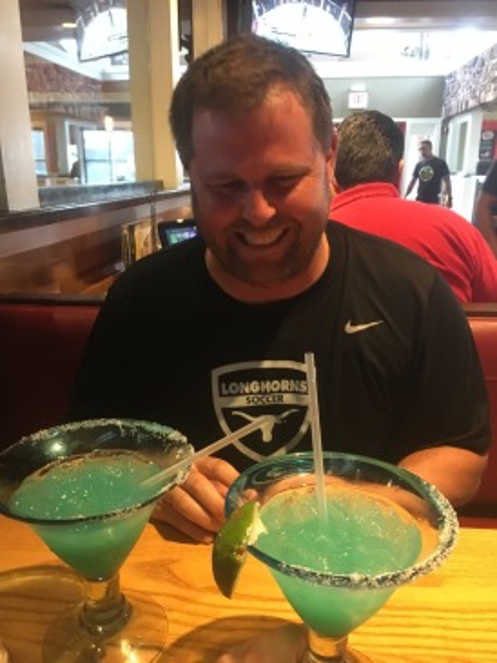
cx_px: 248
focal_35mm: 29
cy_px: 332
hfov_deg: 48.2
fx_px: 556
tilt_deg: -15.2
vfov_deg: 61.7
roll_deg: +0.1
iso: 320
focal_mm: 4.15
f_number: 2.2
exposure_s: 1/15
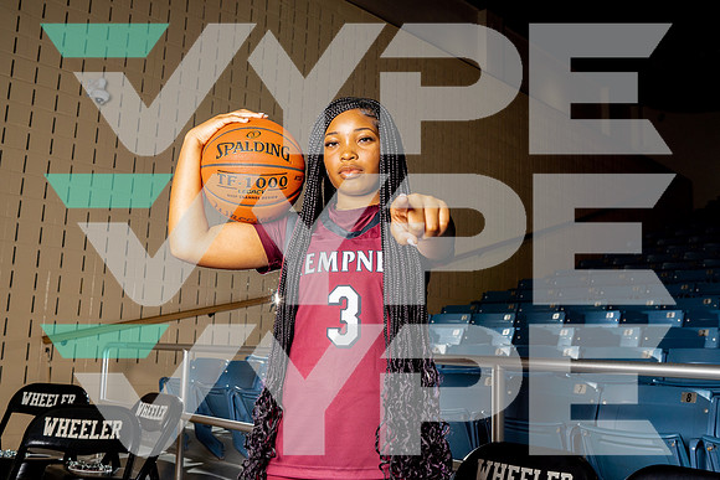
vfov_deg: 37.9
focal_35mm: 35
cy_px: 240
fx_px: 700
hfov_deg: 54.4
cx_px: 360
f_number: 6.3
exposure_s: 1/250
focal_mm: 35
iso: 320
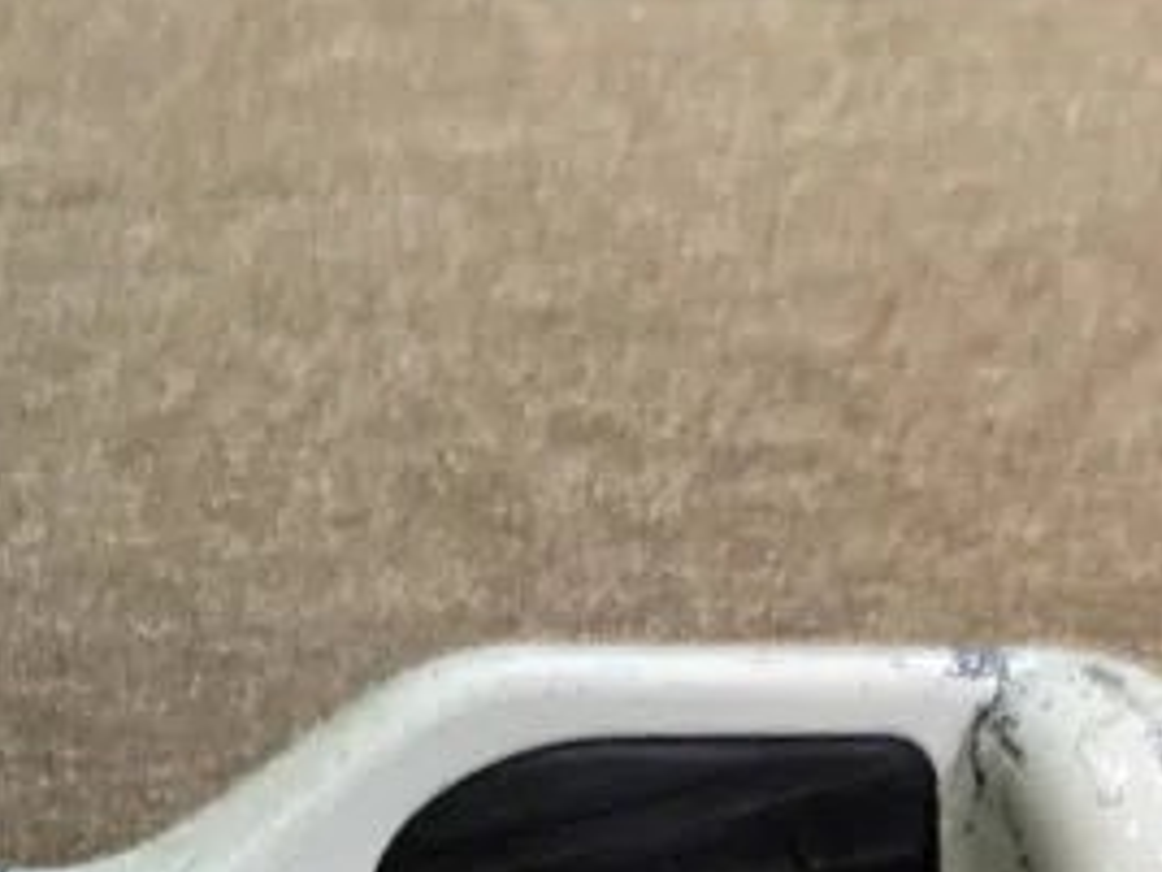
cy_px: 612
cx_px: -82
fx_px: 2484
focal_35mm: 74
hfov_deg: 24.7
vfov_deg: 19.8
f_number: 2.4
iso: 640
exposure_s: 1/24
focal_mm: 3.3
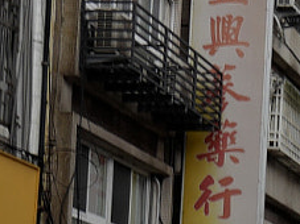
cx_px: 700
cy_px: 296
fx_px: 1646
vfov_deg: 7.7
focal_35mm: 190
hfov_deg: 9.4
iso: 100
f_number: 8
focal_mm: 28
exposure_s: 1/125
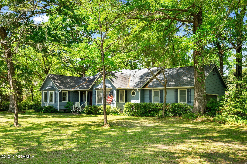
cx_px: 124
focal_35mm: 35
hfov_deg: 54.4
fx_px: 240
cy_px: 82
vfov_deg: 37.8
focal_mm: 35
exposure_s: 1/250
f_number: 4
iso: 100
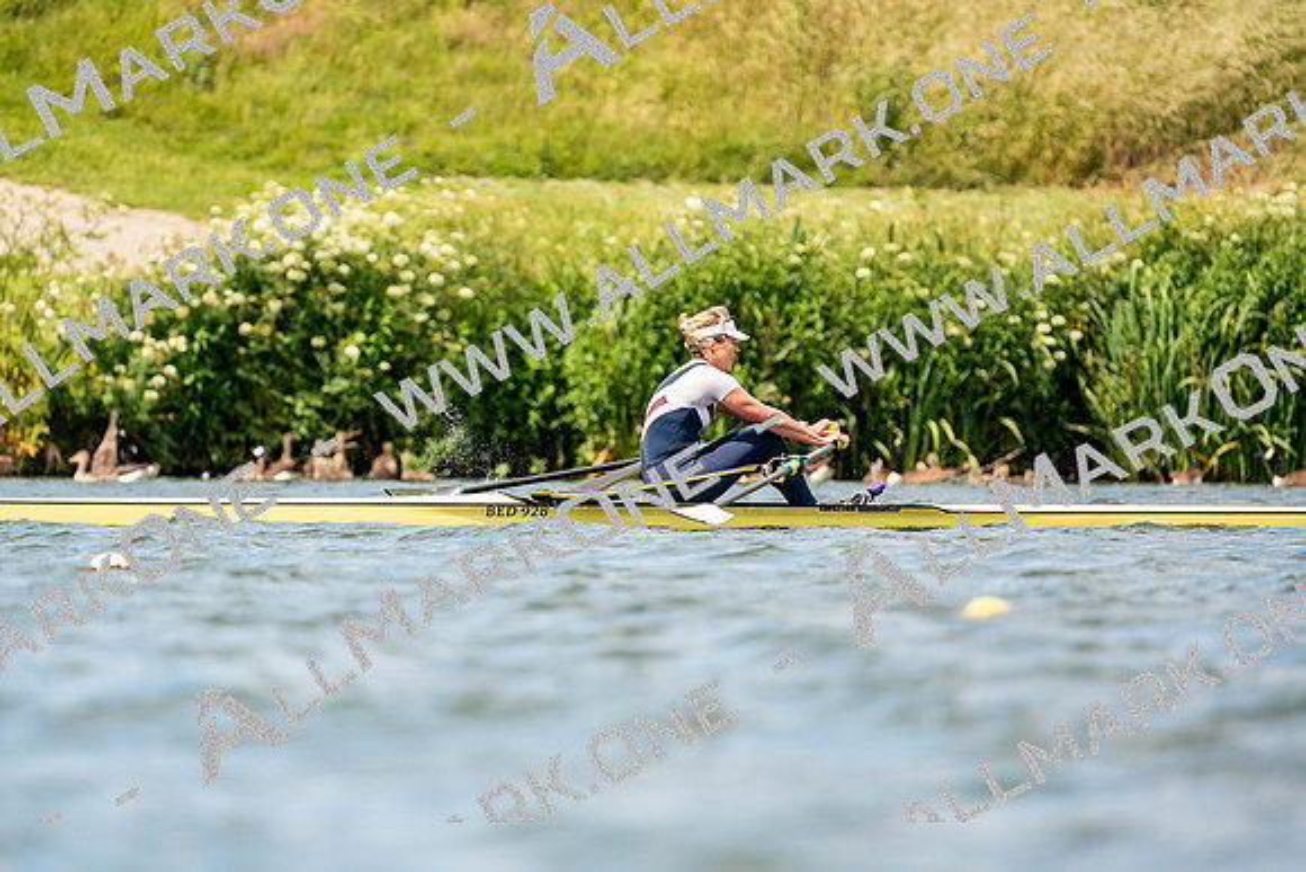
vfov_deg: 2.3
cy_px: 436
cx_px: 653
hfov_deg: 3.4
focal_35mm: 600
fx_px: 21771
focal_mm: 600
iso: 320
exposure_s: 1/2000
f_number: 6.3
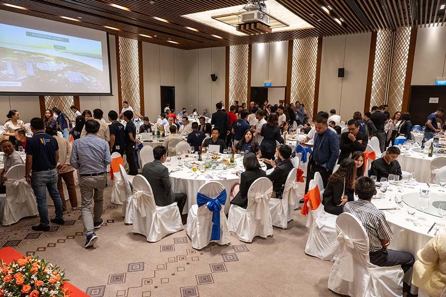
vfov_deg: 53.1
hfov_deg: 73.7
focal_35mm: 24
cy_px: 148
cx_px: 223
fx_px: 297
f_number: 6.3
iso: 5600
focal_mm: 24
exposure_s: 1/200
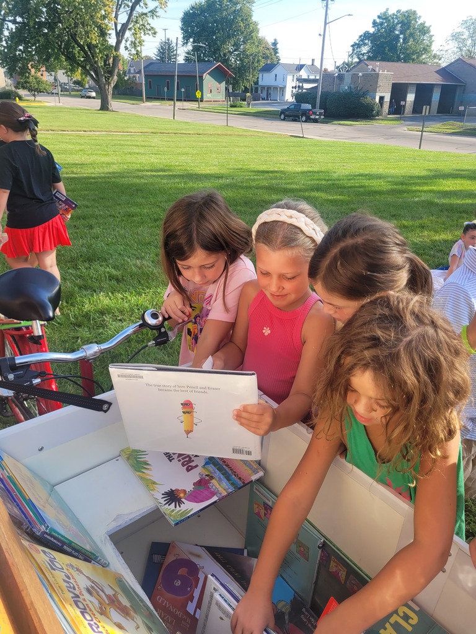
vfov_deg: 67.3
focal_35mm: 26
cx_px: 238
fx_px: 477
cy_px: 317
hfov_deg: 53.1
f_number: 1.8
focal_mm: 5.4
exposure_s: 1/771
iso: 40
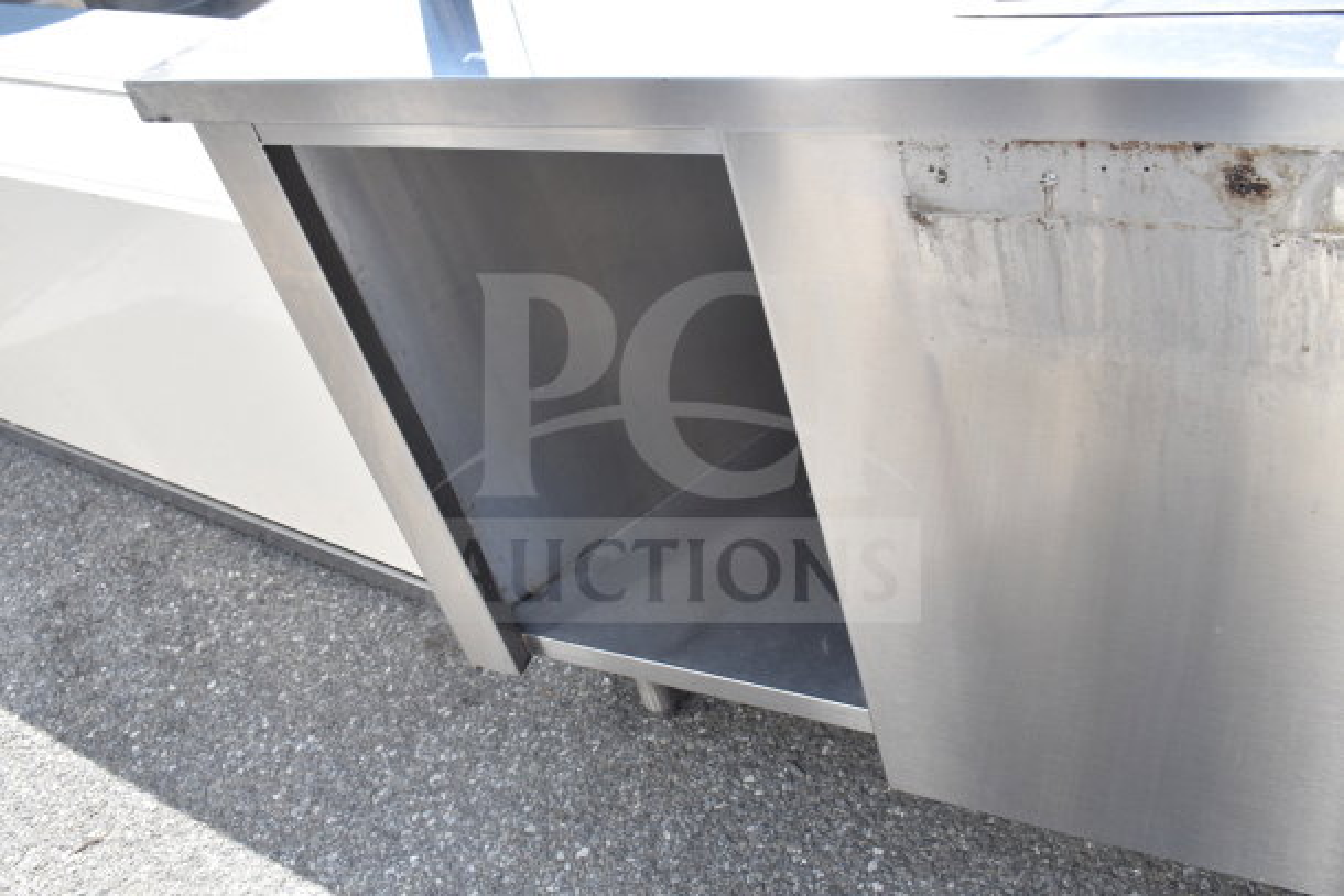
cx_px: 672
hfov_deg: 51.3
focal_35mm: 38
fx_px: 1400
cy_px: 448
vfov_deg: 35.5
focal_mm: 25
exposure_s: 1/160
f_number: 6.3
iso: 200
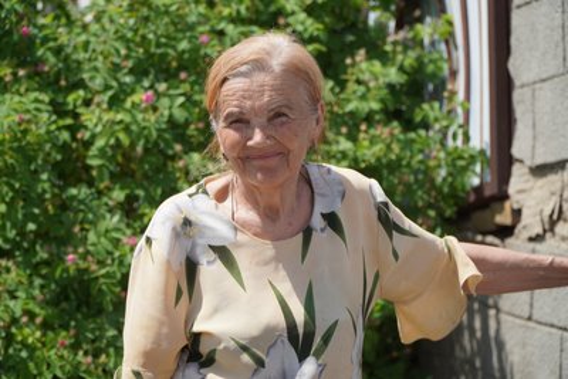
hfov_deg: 18.7
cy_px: 190
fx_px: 1728
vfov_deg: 12.5
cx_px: 284
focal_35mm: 110
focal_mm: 73
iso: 100
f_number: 4.5
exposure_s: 1/800
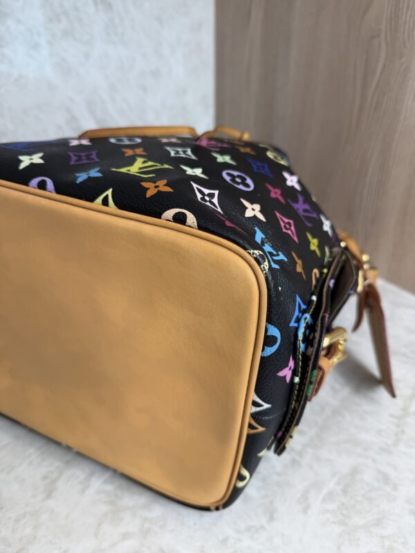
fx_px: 384
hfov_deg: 56.8
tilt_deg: -32.7
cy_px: 276
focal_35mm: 24
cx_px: 208
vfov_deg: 71.6
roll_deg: -0.6
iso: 80
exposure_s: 1/120
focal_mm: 6.76
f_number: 1.78
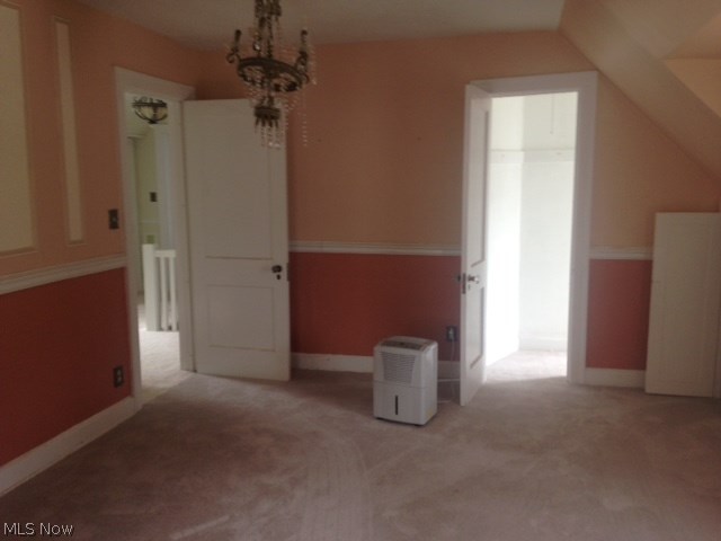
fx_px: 687
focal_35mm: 33
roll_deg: -1.6
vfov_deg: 42.9
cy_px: 270
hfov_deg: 55.4
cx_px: 360
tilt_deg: -9.3
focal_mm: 4.12
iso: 50
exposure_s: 1/20
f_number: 2.4
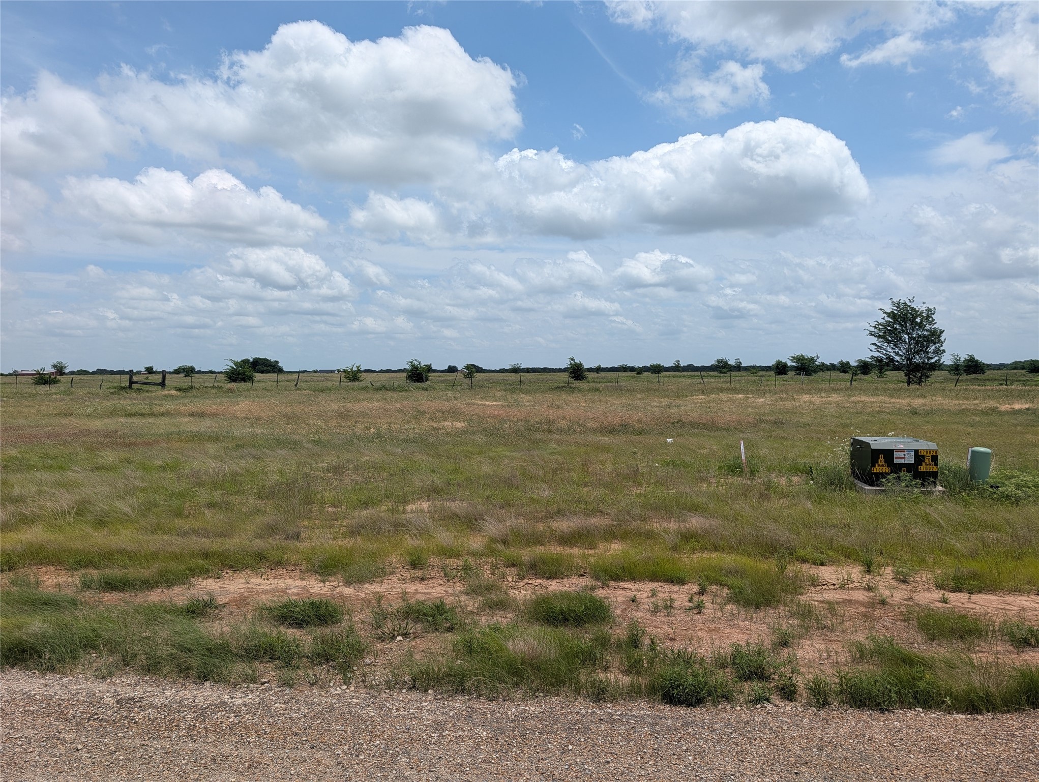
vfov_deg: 56.9
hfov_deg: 71.5
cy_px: 391
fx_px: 721
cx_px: 520
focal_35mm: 24
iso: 19
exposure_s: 1/1645
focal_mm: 6.9
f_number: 1.68
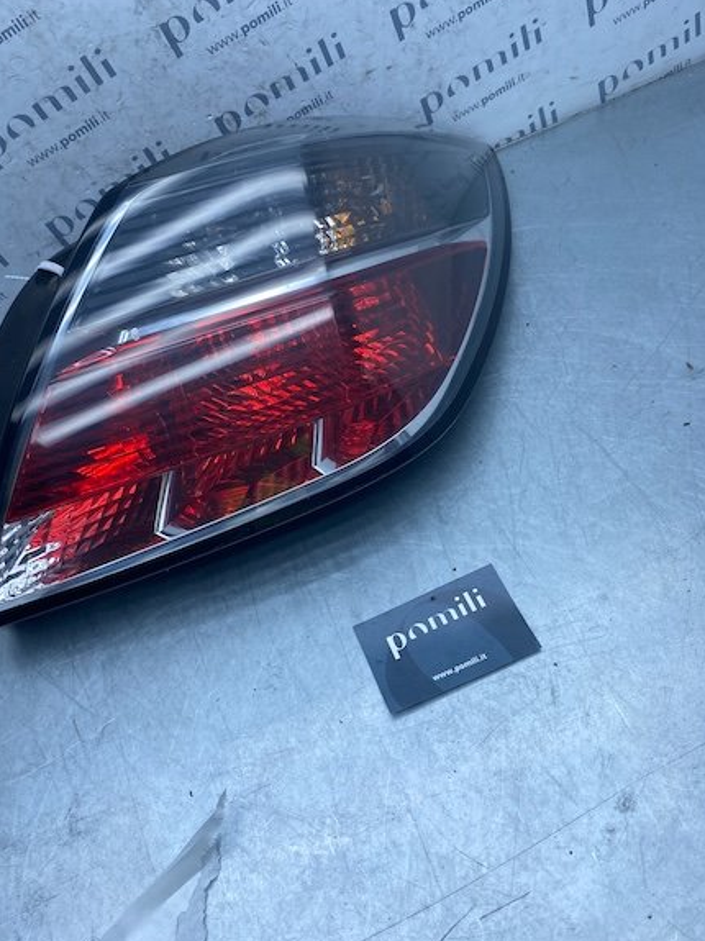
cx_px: 326
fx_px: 788
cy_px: 426
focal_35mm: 29
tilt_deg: -49.8
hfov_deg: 48.2
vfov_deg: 61.6
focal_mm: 4.25
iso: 32
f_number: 1.8
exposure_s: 1/998
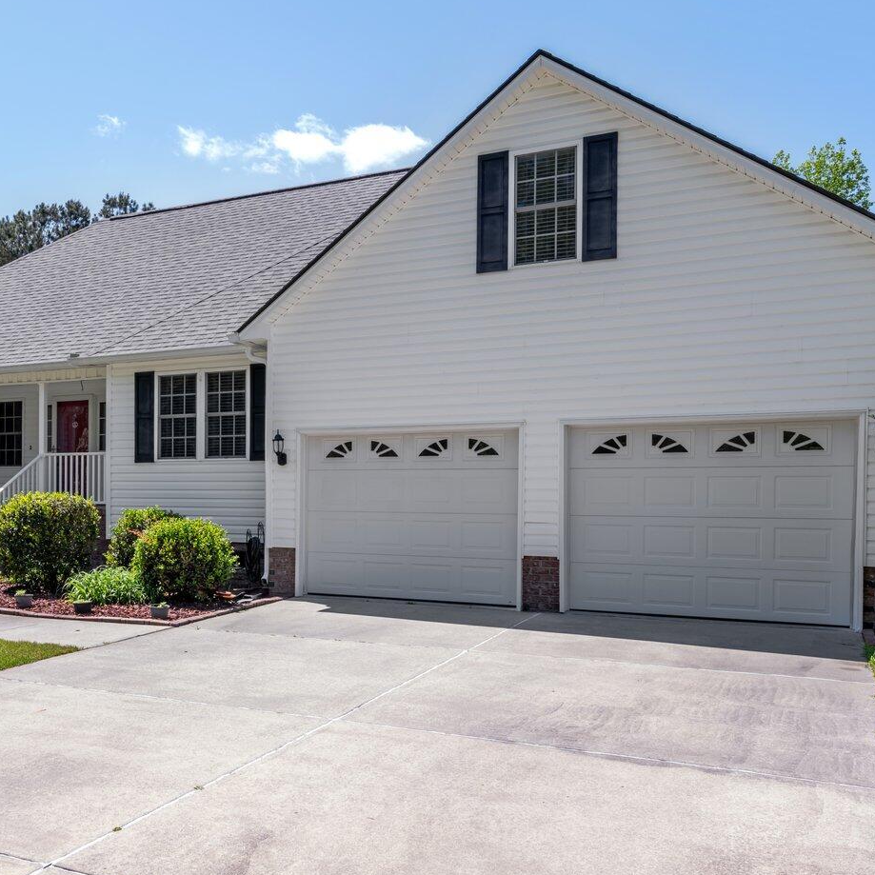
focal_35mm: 36
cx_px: 149
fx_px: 1030
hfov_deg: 43.4
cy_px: 499
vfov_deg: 45.9
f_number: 10
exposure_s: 1/125
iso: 200
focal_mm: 19
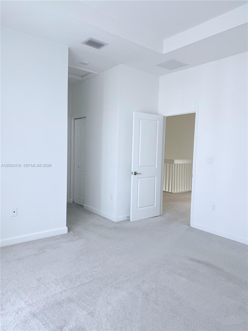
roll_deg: -1.4
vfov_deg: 71.6
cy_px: 166
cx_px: 124
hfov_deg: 56.8
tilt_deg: -2.1
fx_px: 229
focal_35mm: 24
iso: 80
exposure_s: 1/121
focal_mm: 6.76
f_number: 1.78
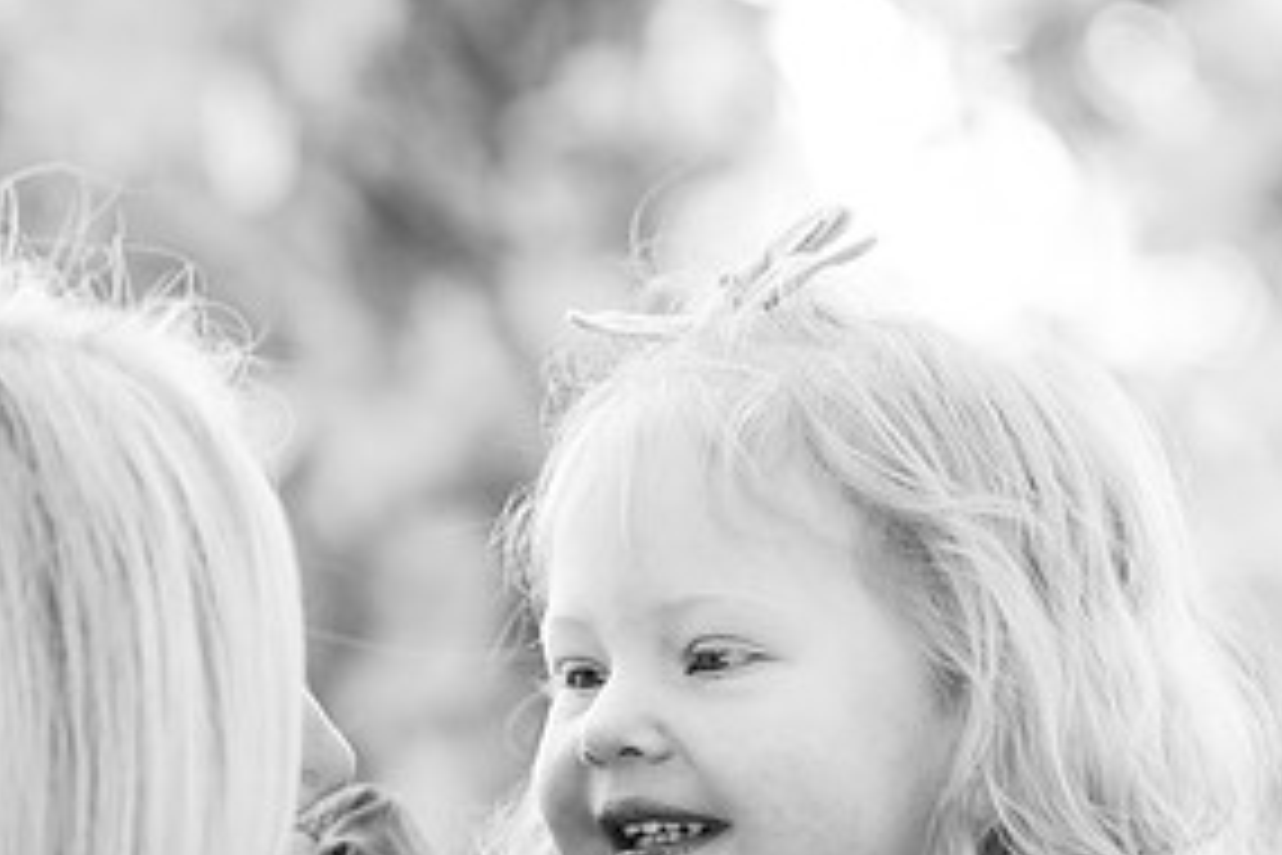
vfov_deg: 7.2
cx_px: 490
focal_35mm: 191
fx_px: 6801
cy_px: 844
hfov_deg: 10.8
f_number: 2.8
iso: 500
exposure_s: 1/320
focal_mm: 94
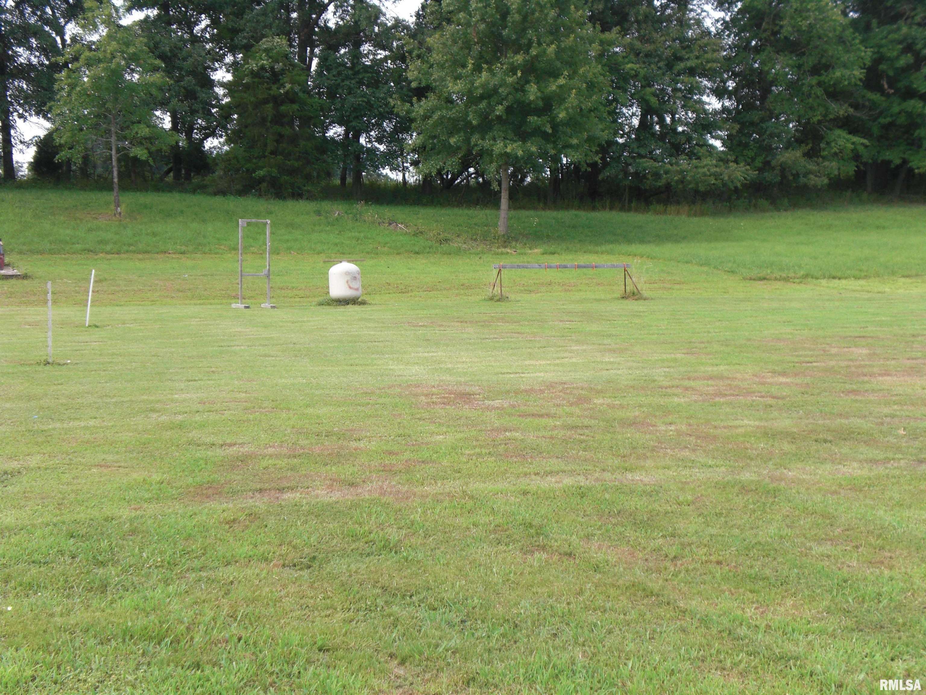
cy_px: 348
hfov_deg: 30.7
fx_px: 1685
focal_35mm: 63
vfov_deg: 23.3
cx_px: 463
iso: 64
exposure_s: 1/160
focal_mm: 10.4
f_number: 4
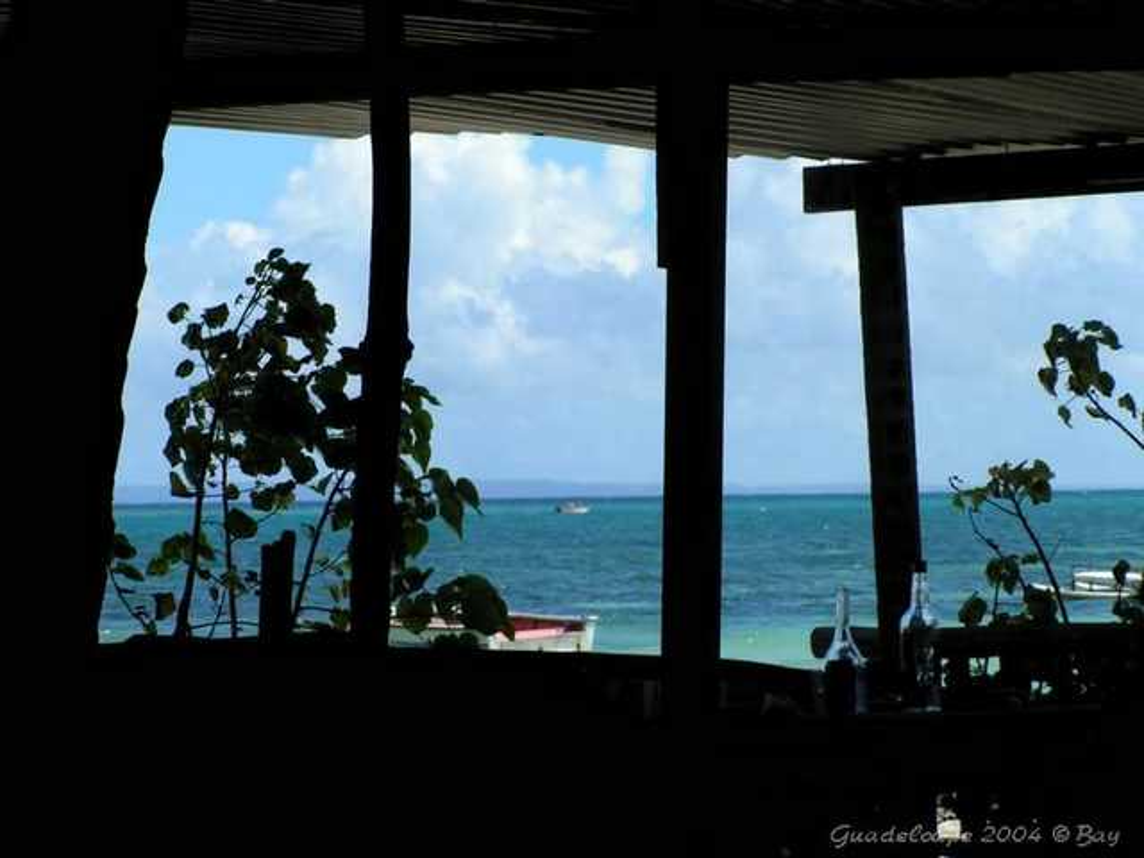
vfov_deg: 9.5
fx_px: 5189
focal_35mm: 157
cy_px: 429
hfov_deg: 12.6
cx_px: 572
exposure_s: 1/500
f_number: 6.3
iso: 50
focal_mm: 24
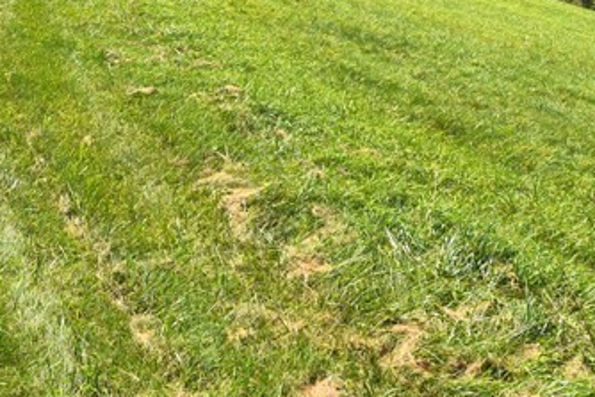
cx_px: 9
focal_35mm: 54
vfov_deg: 24.0
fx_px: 887
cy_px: -9
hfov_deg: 34.0
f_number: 8
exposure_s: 1/500
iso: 110
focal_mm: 11
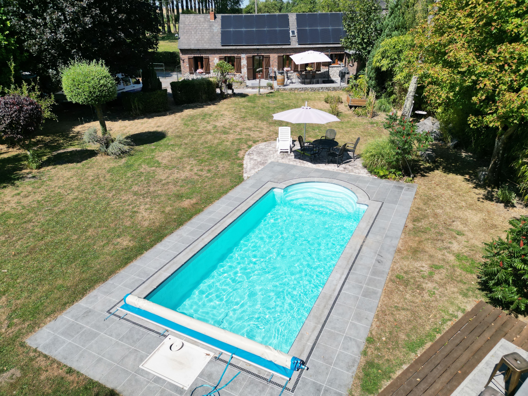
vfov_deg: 56.8
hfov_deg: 71.6
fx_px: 366
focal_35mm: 24
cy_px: 198
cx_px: 264
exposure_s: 1/4000
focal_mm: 6.72
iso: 200
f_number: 1.7
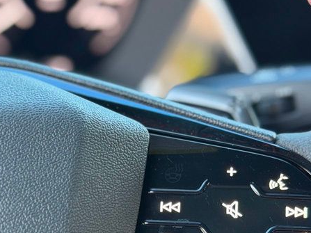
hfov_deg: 17.4
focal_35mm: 110
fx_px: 988
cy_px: 225
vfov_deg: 13.3
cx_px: -10
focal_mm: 6.76
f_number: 1.78
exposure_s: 1/60
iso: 160
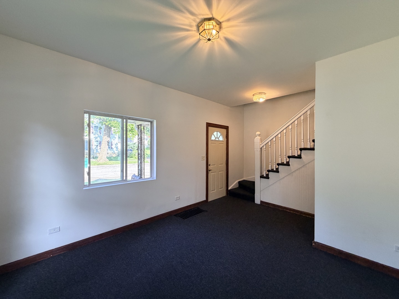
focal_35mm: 14
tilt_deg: -0.4
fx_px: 161
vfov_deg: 85.7
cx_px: 200
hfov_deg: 102.1
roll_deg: +0.1
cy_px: 150
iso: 250
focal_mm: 2.22
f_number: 2.2
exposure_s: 1/120
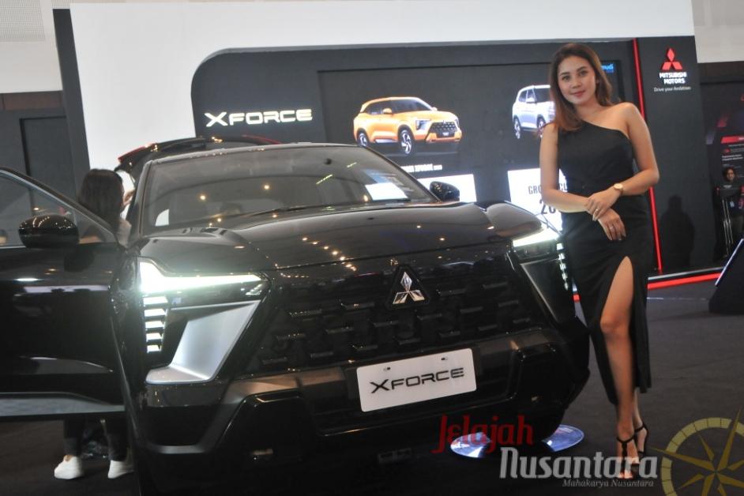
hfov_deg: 53.1
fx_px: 744
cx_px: 372
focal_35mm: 36
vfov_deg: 36.9
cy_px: 248
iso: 1250
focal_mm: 24
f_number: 6.3
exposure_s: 1/100
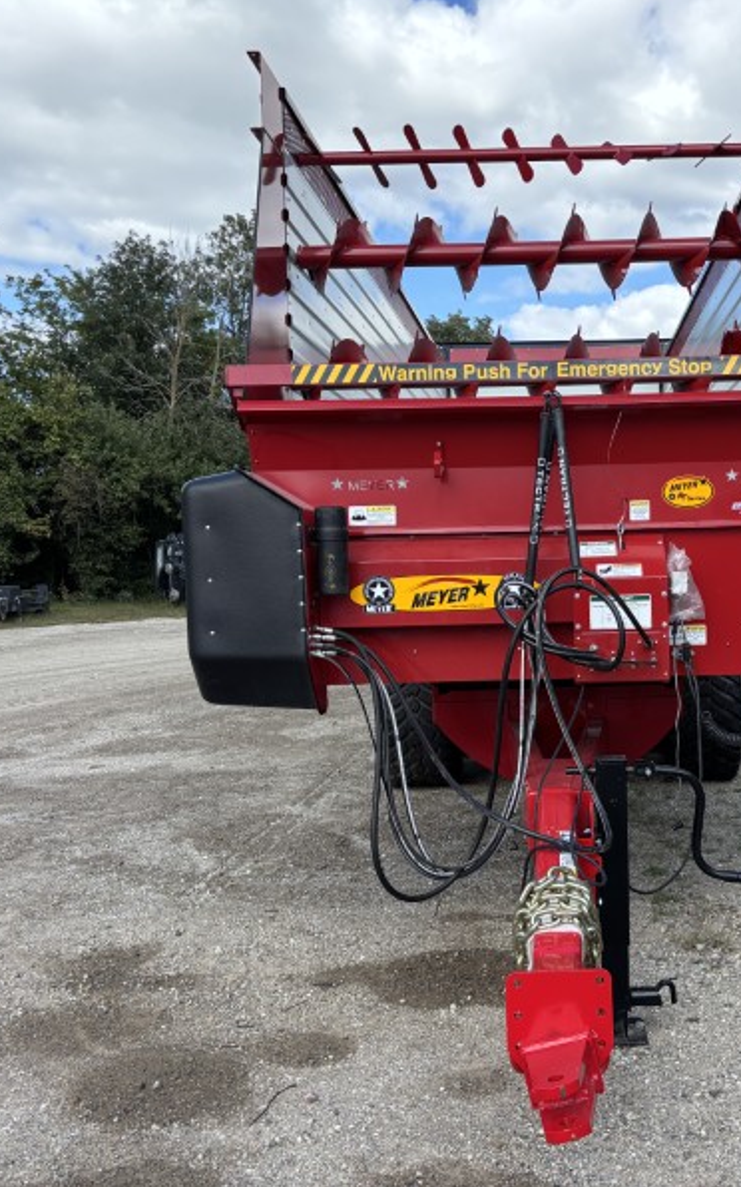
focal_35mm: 37
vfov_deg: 52.8
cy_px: 592
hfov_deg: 33.5
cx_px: 578
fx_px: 1197
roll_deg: +0.2
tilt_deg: -1.2
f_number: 1.6
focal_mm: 5.96
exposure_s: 1/1164
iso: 50
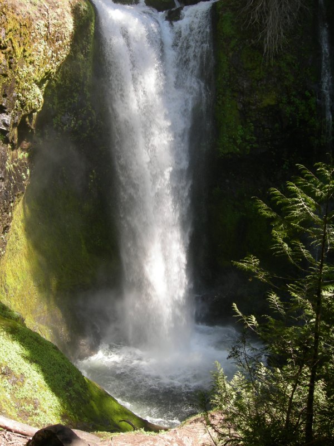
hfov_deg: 39.7
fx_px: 463
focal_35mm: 36
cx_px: 167
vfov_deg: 51.4
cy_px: 223
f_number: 4.3
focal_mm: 7.5
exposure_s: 1/103
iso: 64
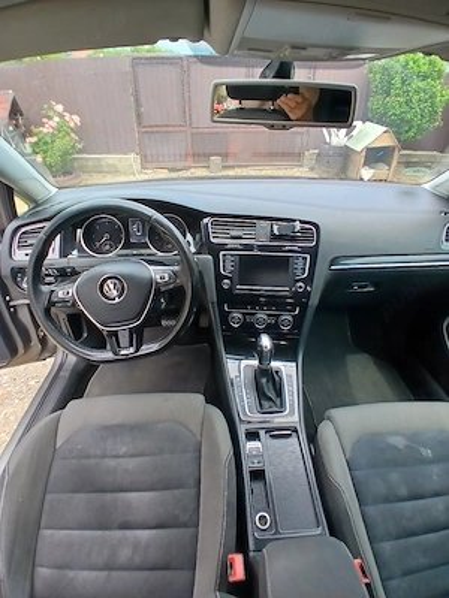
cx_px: 224
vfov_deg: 91.0
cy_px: 299
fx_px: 294
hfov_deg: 74.7
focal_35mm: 17
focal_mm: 1.4
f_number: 2.2
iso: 50
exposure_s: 1/104
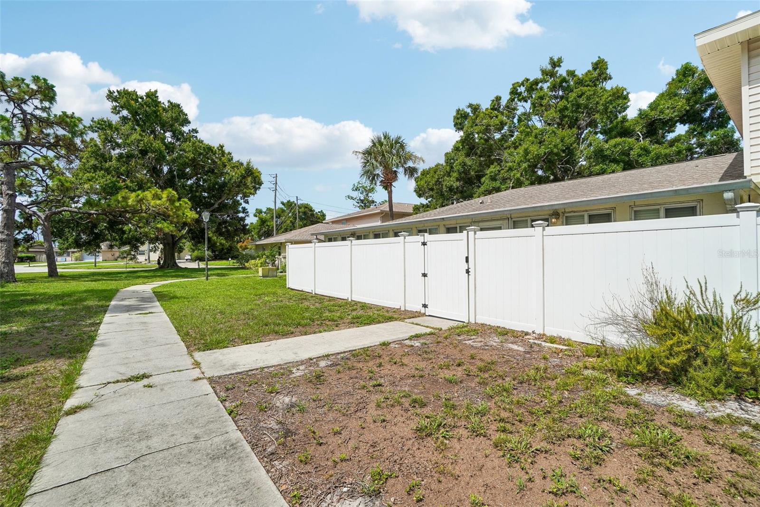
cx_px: 380
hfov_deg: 100.4
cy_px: 254
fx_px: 317
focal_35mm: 15
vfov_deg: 77.3
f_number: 8
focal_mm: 10
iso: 100
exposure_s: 1/750
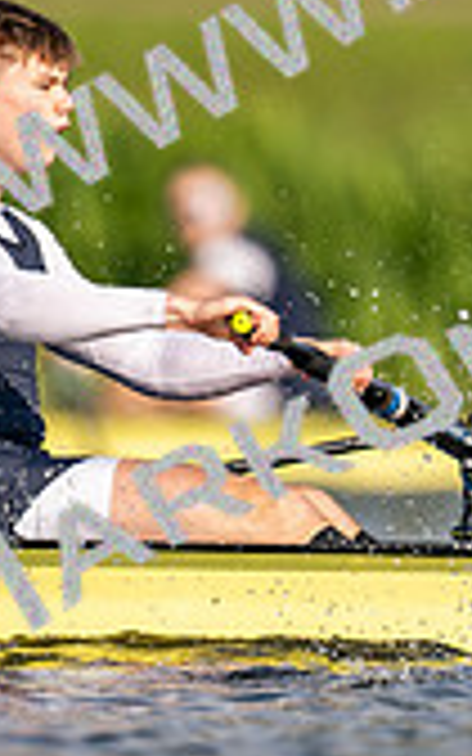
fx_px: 43407
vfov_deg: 1.0
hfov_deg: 0.6
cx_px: 521
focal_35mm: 2109
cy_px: 227
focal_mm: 600
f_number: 4
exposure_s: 1/2500
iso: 280
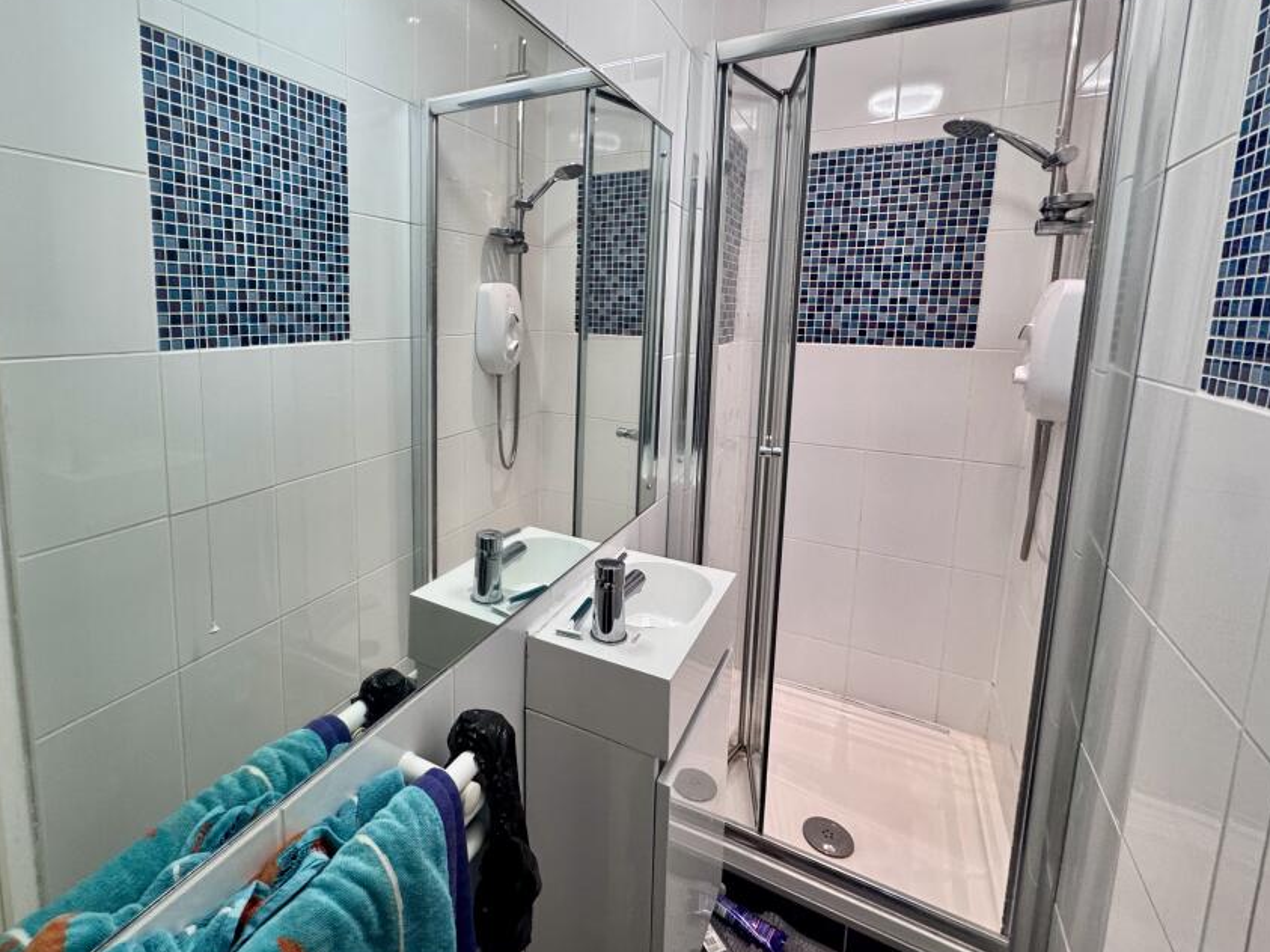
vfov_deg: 74.0
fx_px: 624
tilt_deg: -3.3
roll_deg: +0.9
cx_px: 518
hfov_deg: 90.1
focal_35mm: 17
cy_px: 389
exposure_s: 1/100
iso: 125
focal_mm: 2.22
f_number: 2.2
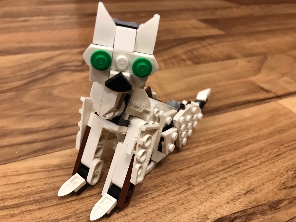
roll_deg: -3.0
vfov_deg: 49.7
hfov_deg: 63.4
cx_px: 148
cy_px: 111
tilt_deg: -32.9
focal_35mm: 28
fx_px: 239
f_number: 1.8
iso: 64
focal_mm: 3.99
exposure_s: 1/17
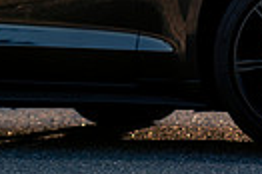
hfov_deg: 3.4
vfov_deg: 2.3
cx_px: 230
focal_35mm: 600
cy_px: -143
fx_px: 4361
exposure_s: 1/250
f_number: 4
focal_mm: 135
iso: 31
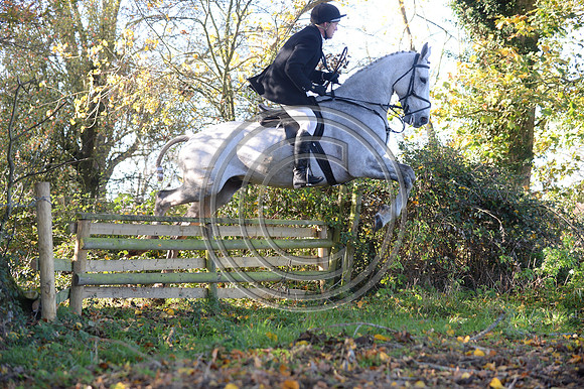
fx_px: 1135
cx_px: 292
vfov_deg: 19.4
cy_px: 194
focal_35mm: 70
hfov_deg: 28.9
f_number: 3.2
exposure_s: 1/1000
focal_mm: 70
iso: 1000
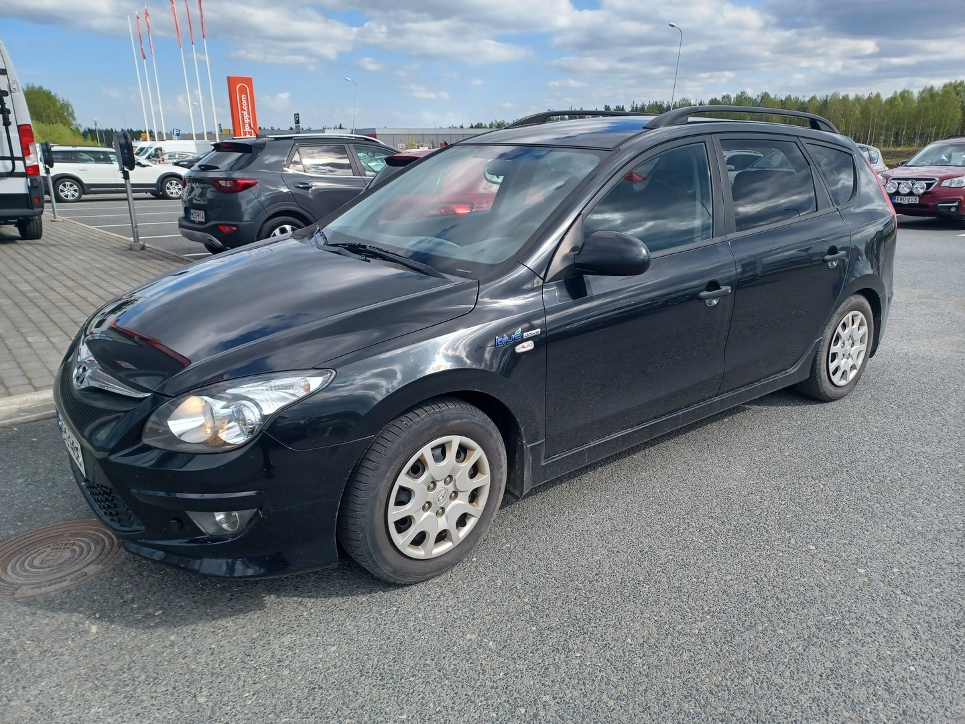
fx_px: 697
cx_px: 482
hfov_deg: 69.4
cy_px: 362
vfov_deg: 54.9
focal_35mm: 25
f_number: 1.8
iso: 32
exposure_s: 1/228
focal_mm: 4.6
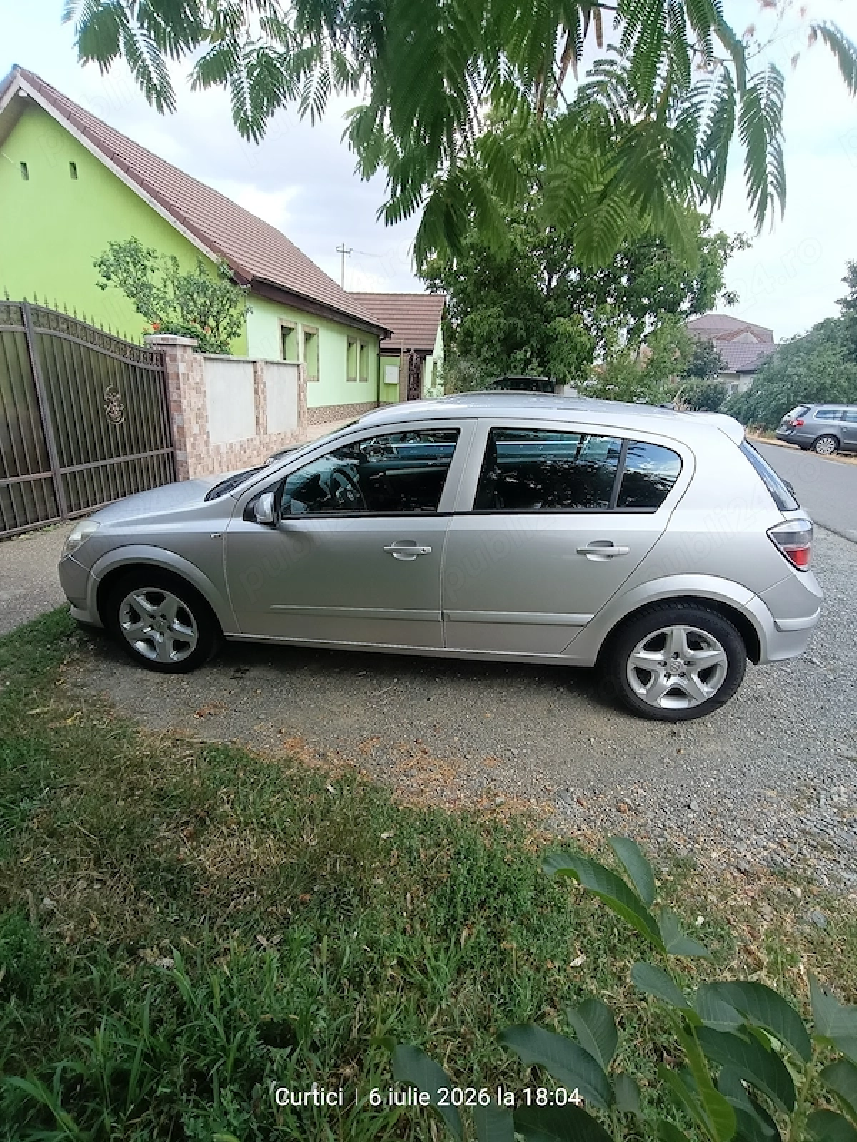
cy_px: 571
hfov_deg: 78.1
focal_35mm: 16
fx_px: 528
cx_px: 428
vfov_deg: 94.5
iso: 64
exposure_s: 1/235
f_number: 2.2
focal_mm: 1.68
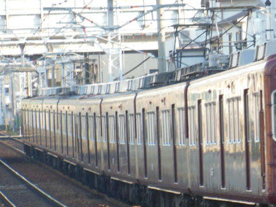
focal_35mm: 485
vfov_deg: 3.1
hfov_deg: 4.1
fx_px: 3868
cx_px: 224
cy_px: 114
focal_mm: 52.5
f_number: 5.8
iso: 320
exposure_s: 1/125
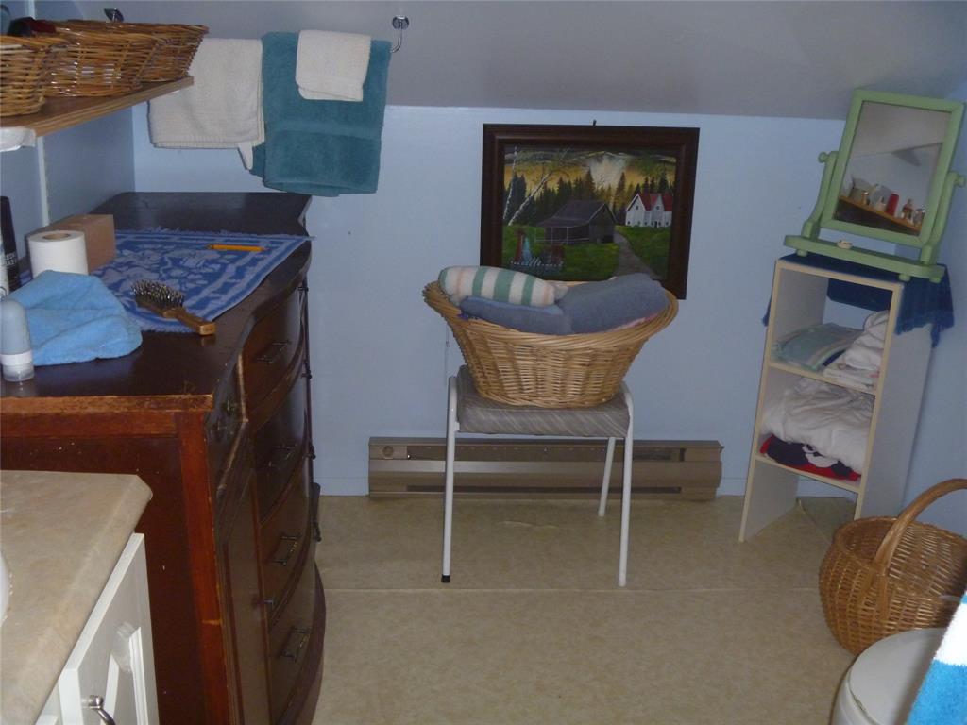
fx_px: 978
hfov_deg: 52.6
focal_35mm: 35
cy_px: 362
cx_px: 484
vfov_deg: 40.7
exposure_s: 1/30
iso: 250
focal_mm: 6.3
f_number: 3.5
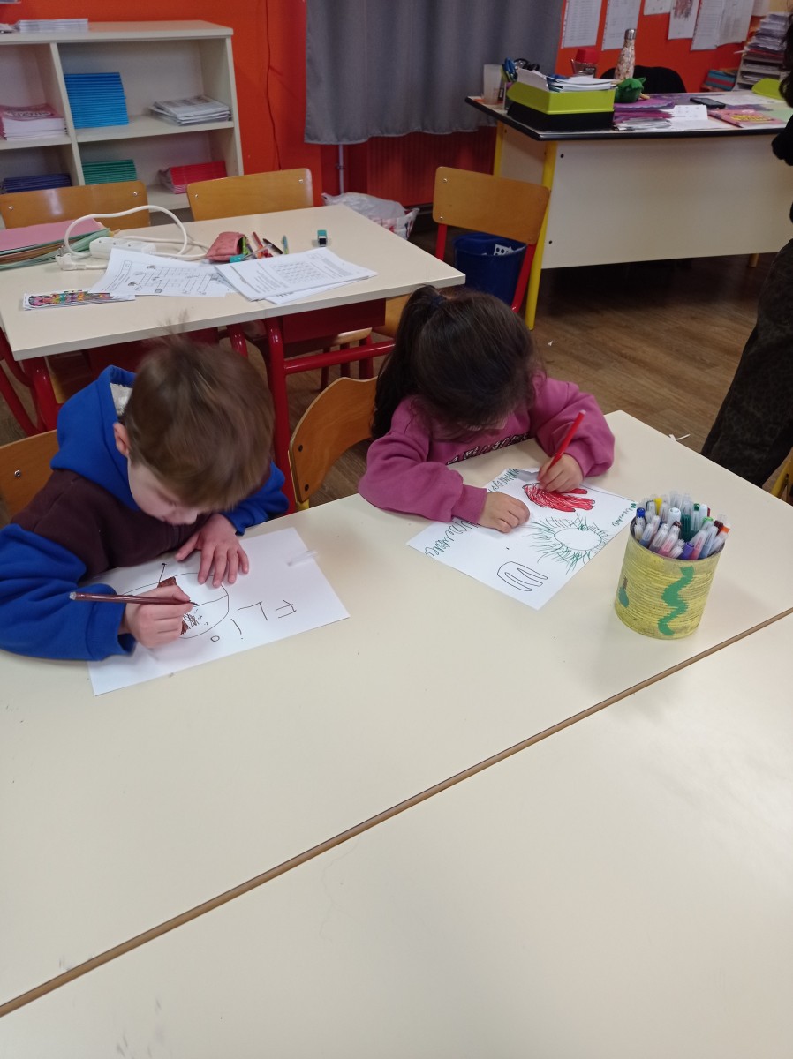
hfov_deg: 49.7
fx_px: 856
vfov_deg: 63.5
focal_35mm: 28
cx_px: 396
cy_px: 530
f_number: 1.79
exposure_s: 1/50
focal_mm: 4.74
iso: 115
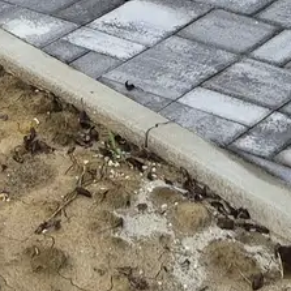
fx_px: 1664
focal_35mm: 175
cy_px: -441
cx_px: 40
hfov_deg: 10.0
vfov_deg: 8.9
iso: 25
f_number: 1.8
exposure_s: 1/1608
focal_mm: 5.4
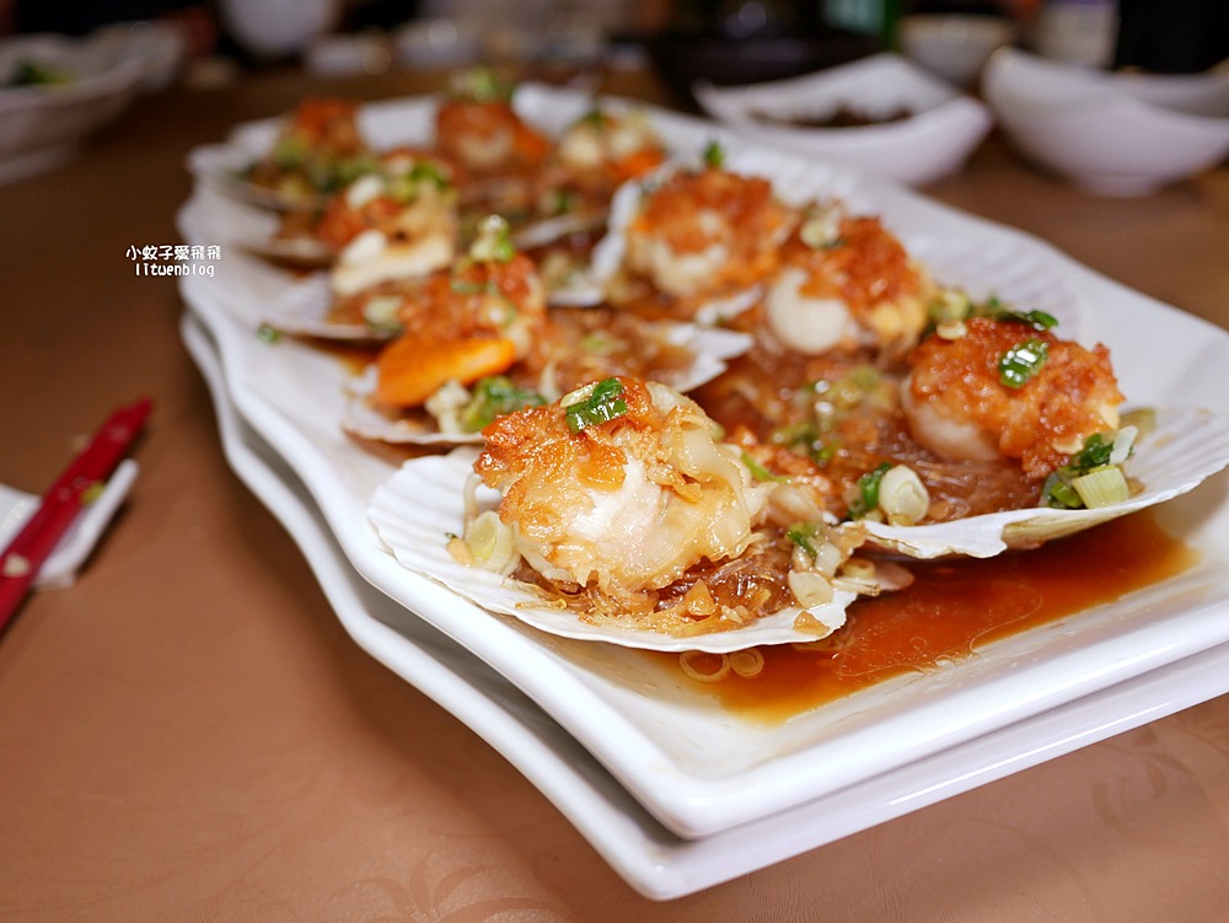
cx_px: 614
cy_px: 462
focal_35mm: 28
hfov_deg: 63.4
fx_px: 995
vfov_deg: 49.8
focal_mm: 14
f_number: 2.5
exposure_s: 1/60
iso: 200
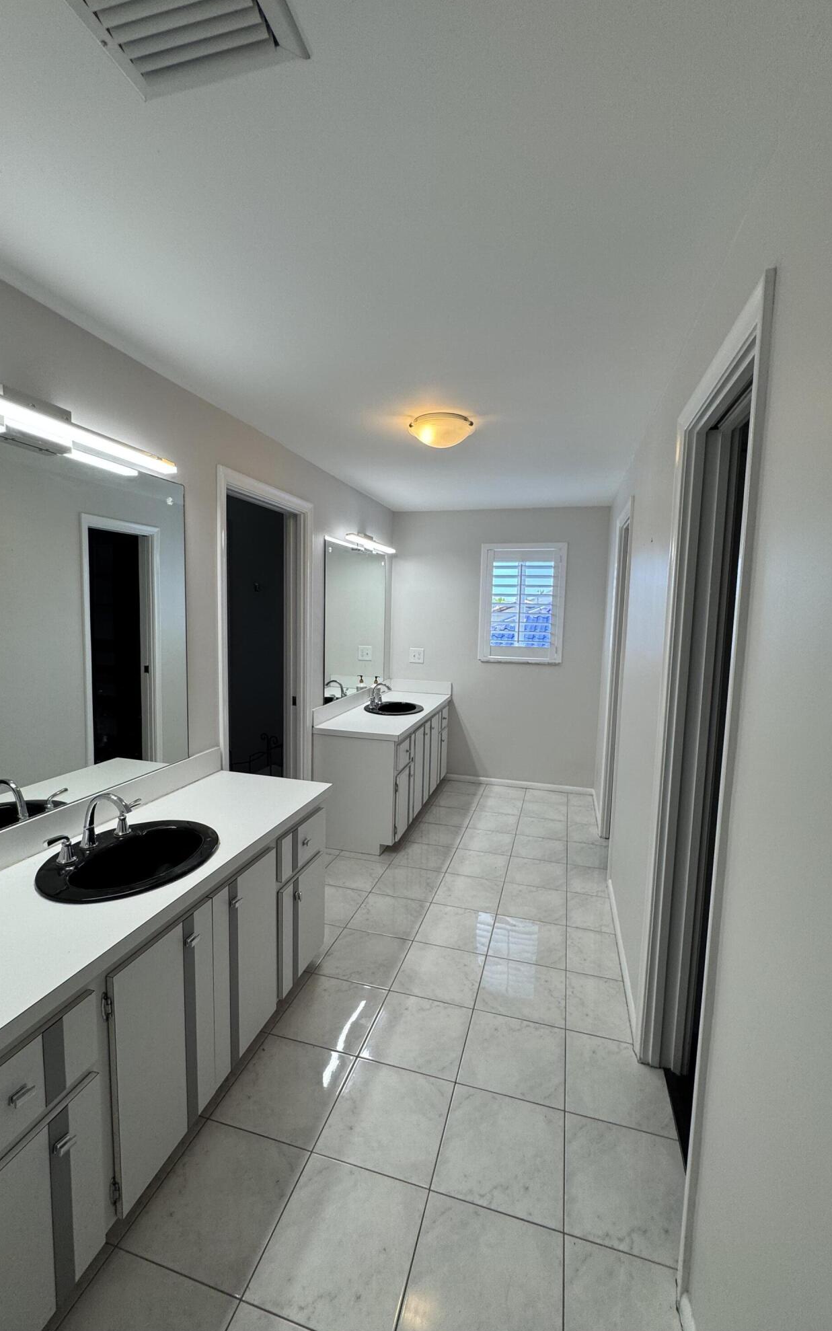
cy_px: 667
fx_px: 544
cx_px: 413
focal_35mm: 15
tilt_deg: -4.8
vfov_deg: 101.5
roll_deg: -1.0
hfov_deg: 74.8
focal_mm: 2.22
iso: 64
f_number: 2.2
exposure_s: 1/120
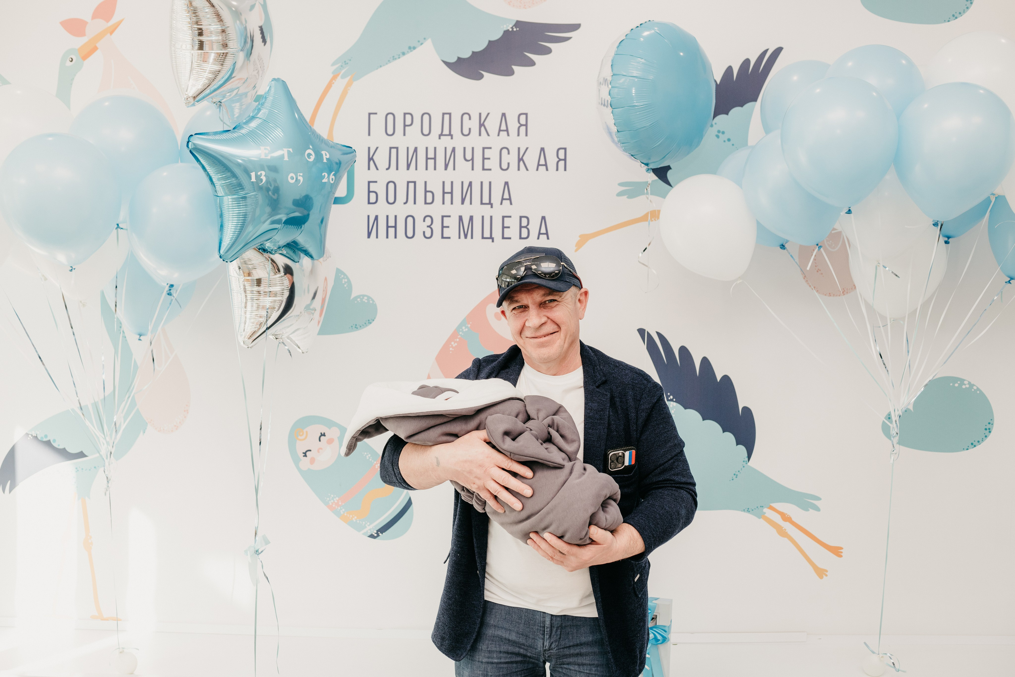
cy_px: 338
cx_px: 508
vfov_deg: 37.9
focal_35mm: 35
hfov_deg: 54.4
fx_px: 987
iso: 320
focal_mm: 35
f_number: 4
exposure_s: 1/160
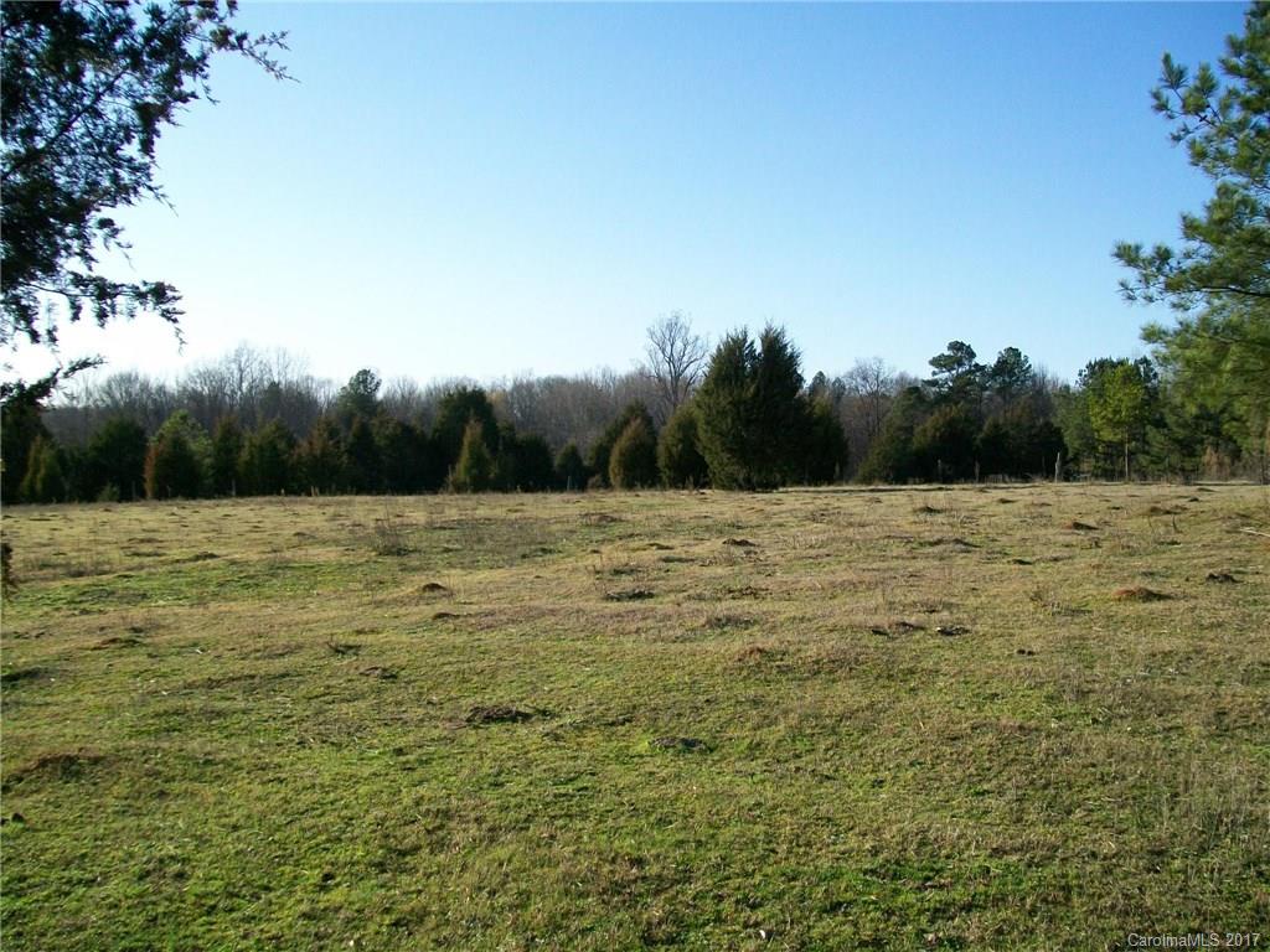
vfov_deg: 39.7
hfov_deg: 51.4
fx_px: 1321
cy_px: 476
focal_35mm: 36
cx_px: 635
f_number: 2.7
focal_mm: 6
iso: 64
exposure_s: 1/640
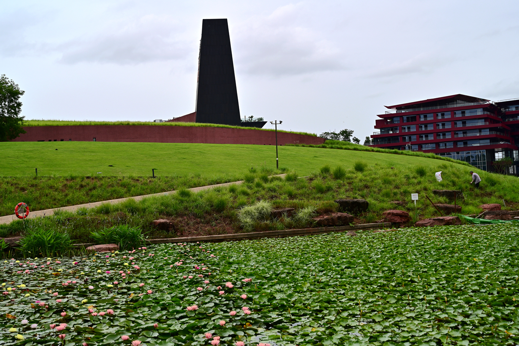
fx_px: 663
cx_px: 260
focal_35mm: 46
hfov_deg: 42.7
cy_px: 173
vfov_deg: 29.2
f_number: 5.6
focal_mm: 46
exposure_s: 1/200
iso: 125
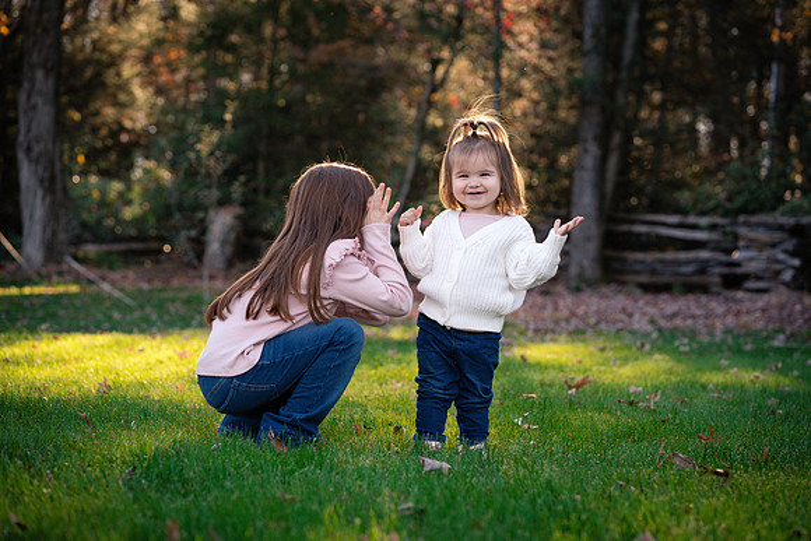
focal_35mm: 85
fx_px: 1915
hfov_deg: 23.9
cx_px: 406
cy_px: 270
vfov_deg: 16.1
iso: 320
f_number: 4
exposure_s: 1/800
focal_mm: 85
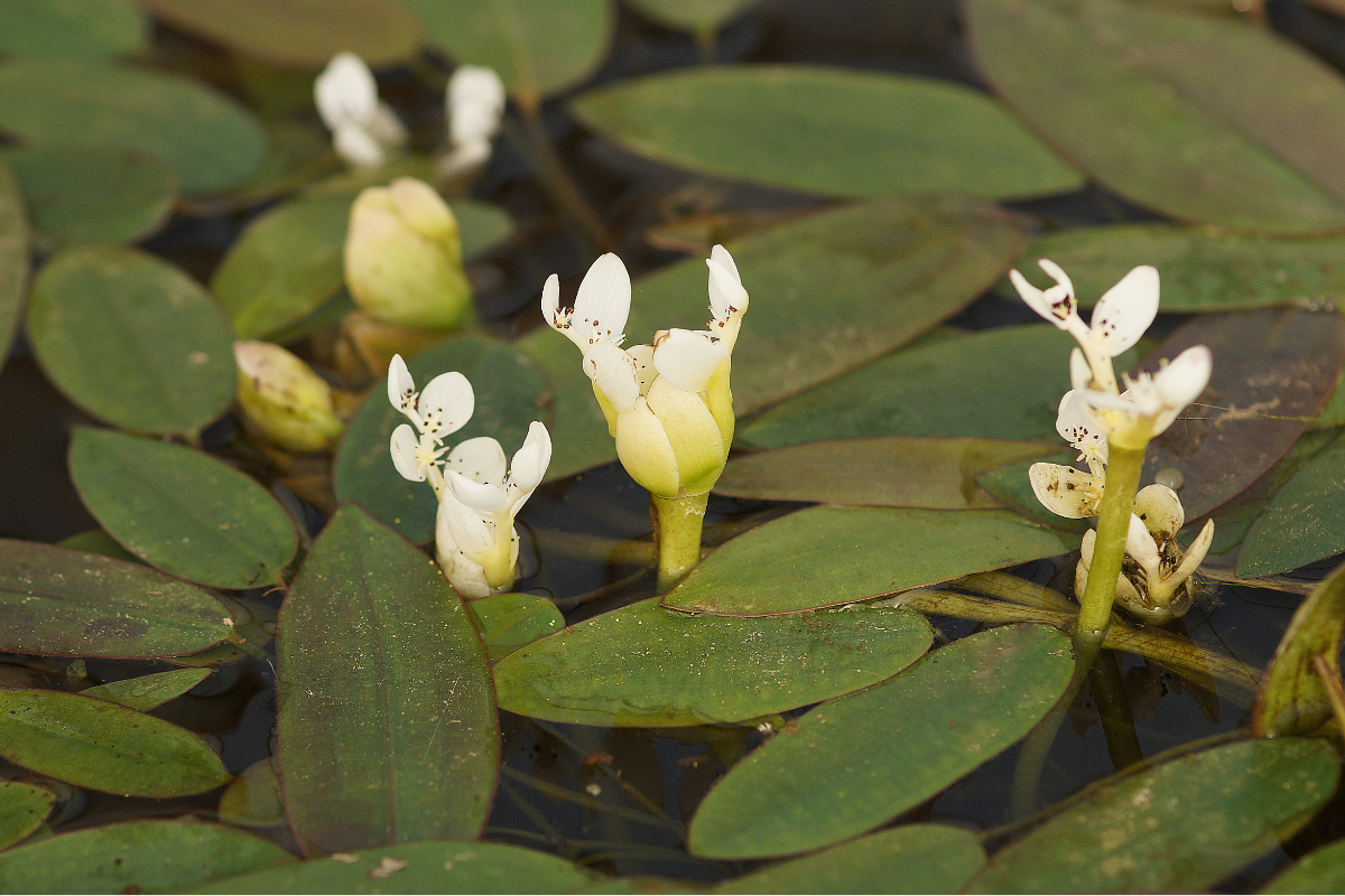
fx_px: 5604
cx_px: 672
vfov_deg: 9.1
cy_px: 448
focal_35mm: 150
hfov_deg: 13.7
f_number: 4
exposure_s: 1/250
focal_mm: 100
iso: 100
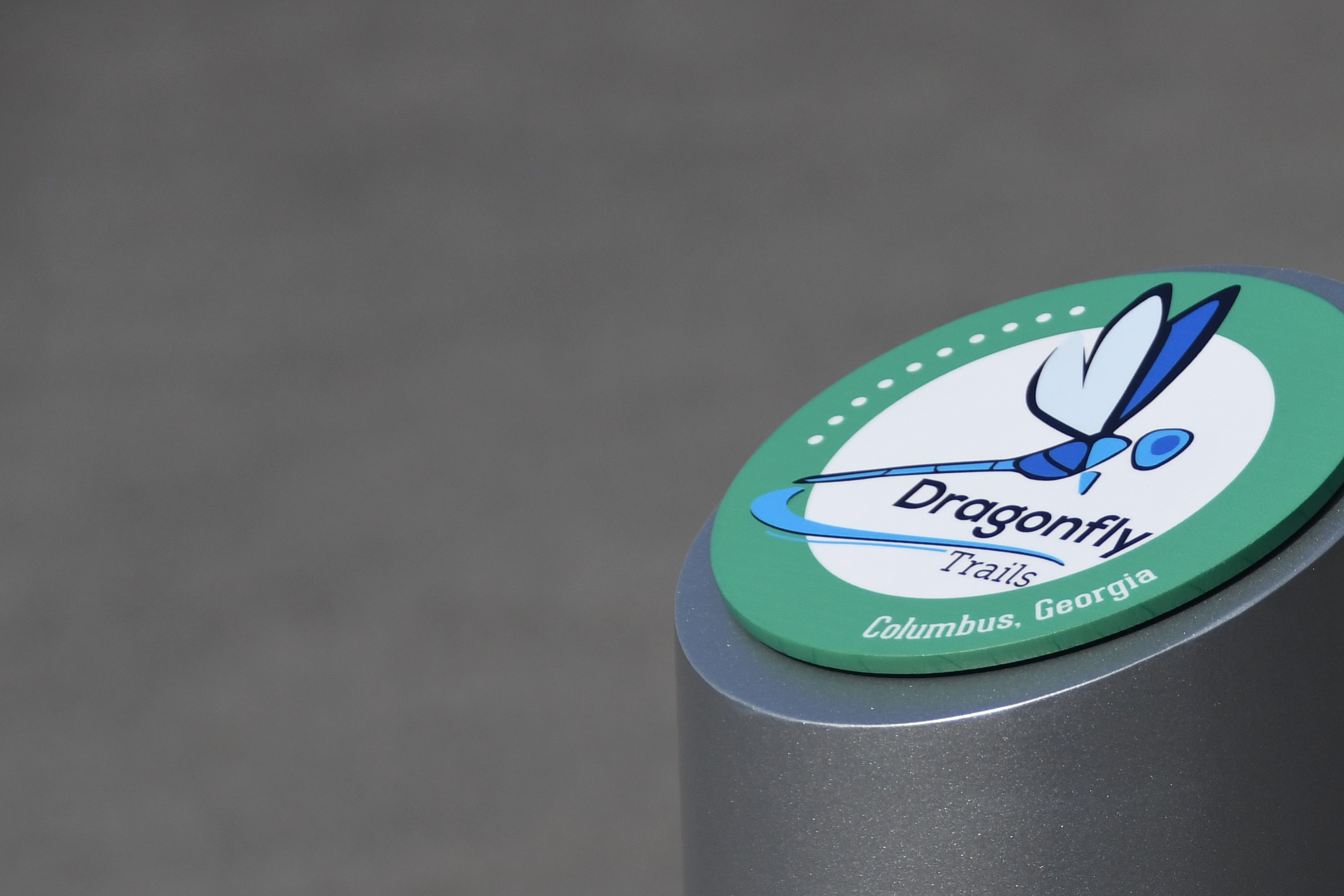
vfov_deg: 4.7
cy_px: 807
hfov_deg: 7.0
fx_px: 10901
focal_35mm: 292
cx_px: 1133
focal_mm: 98
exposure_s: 1/3200
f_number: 5.6
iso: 400
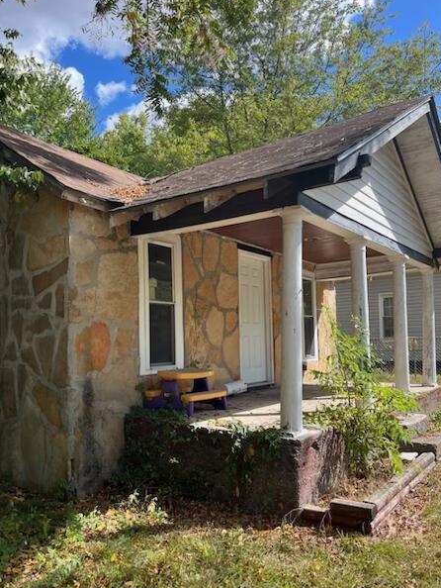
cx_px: 206
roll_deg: +2.3
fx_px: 475
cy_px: 312
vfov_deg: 63.4
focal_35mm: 28
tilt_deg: +3.5
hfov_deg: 49.7
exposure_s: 1/1117
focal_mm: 5.1
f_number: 1.6
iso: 50
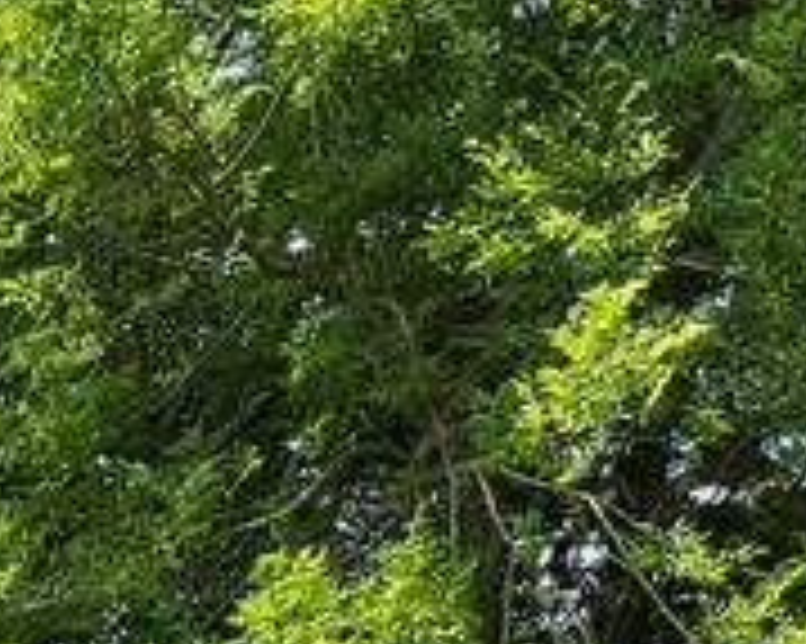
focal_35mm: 134
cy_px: 1576
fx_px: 3195
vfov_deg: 10.0
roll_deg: -1.9
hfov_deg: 13.0
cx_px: -648
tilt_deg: -9.0
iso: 80
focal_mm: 6.76
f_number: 1.78
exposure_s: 1/1923
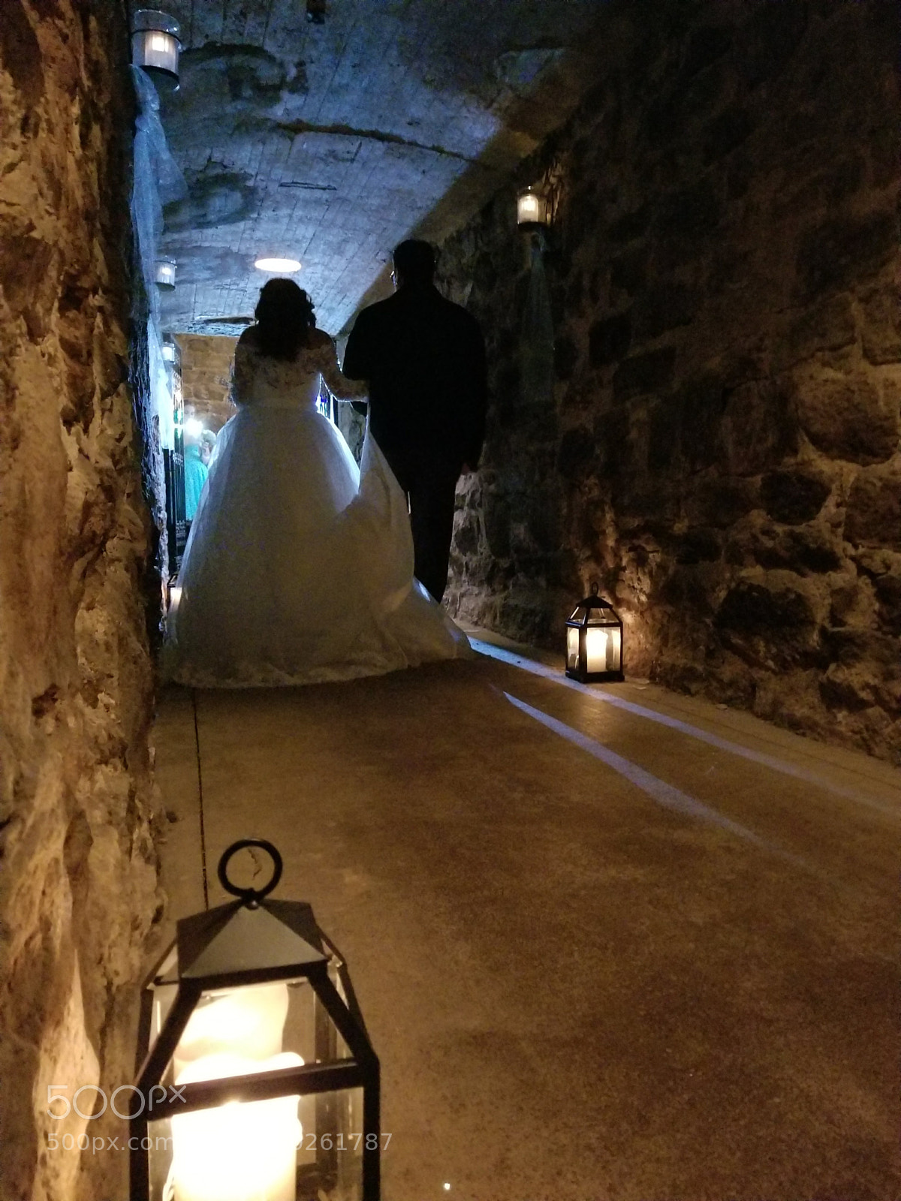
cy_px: 600
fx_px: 902
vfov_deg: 67.3
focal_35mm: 26
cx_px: 450
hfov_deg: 53.1
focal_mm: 4.25
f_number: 1.7
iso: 1600
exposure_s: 1/10
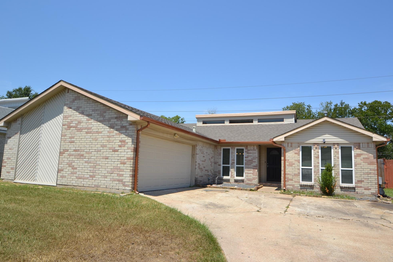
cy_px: 132
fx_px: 257
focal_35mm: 24
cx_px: 202
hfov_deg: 74.8
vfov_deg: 54.1
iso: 100
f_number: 8
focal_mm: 15
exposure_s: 1/250
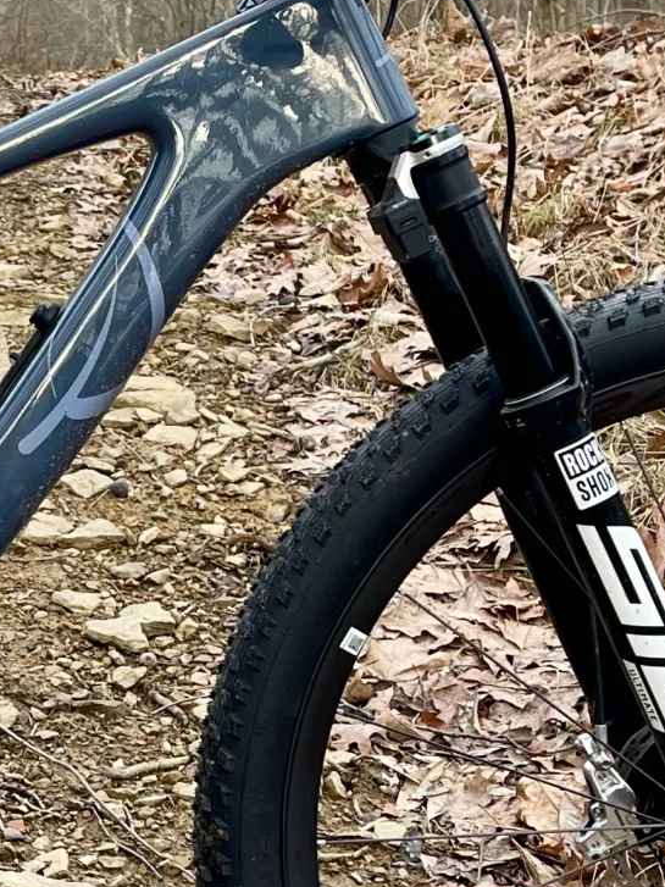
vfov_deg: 22.2
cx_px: -195
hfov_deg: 15.9
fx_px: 2255
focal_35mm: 88
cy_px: 567
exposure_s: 1/121
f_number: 1.6
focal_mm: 5.1
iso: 50
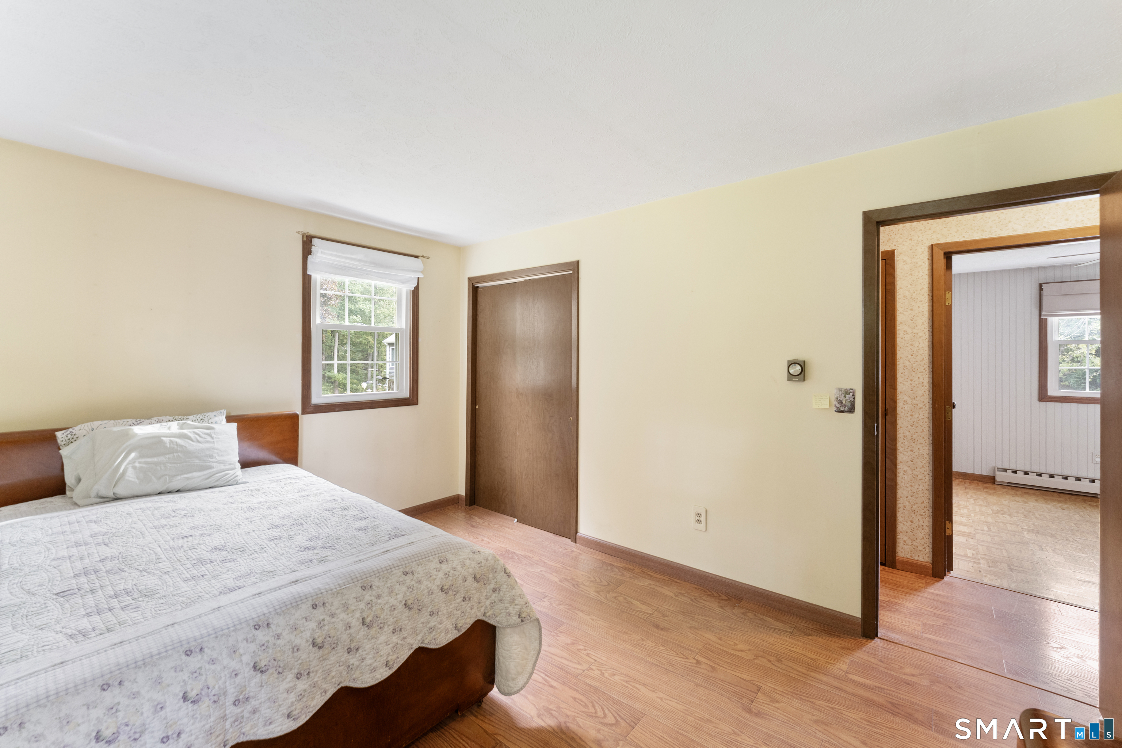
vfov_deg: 81.2
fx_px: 436
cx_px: 561
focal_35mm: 14
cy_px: 374
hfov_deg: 104.3
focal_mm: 14
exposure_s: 1/2.5
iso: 800
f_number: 8
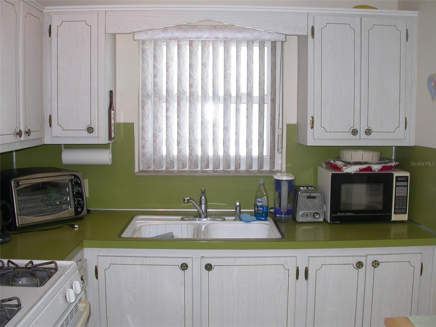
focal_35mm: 38
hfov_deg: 49.0
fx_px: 479
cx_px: 218
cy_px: 164
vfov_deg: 37.7
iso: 100
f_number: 3.3
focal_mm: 7.85
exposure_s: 1/78.1
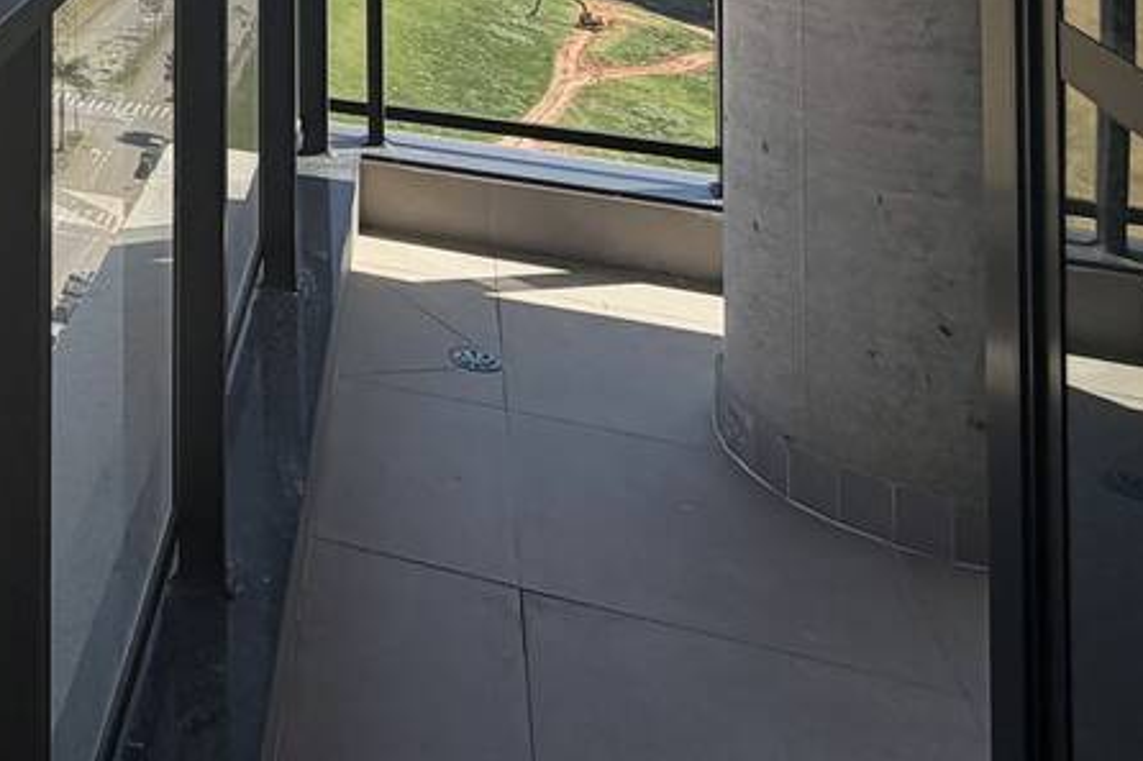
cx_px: -154
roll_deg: -2.1
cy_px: -436
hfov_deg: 35.1
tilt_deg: +2.9
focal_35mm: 47
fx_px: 1492
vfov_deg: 22.5
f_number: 2.2
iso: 25
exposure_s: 1/770
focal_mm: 2.22
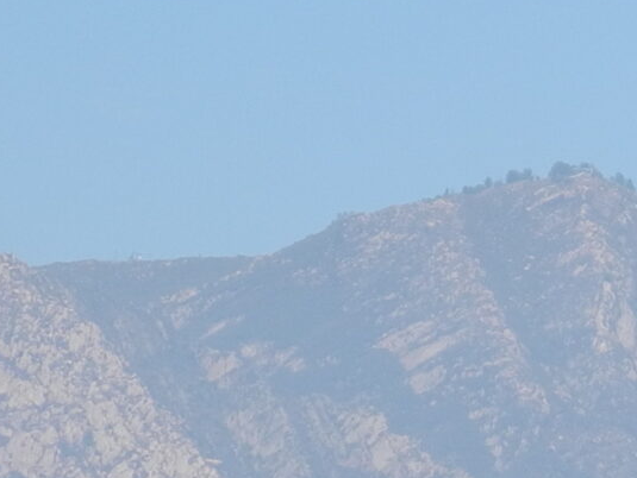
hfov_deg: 3.4
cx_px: 1380
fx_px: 10478
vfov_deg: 2.6
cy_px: 985
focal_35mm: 569
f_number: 4.5
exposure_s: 1/640
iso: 100
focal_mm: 25.4
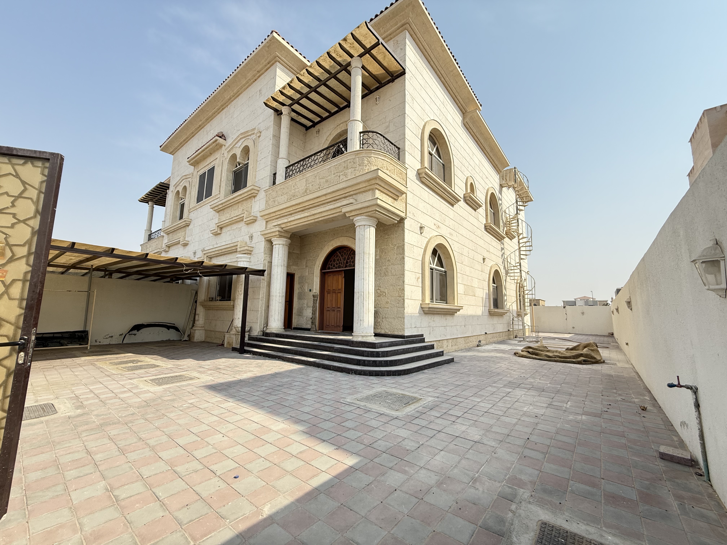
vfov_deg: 85.7
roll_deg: -1.4
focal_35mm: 14
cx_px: 364
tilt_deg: +7.9
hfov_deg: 102.1
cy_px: 272
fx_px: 294
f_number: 2.2
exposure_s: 1/1087
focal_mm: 2.22
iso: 50
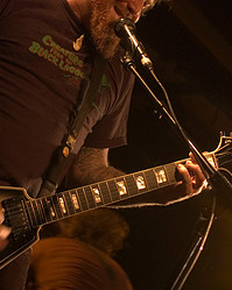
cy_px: 148
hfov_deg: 17.3
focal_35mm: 89
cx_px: 118
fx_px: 763
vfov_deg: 21.5
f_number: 2.8
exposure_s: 1/50
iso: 800
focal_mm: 35
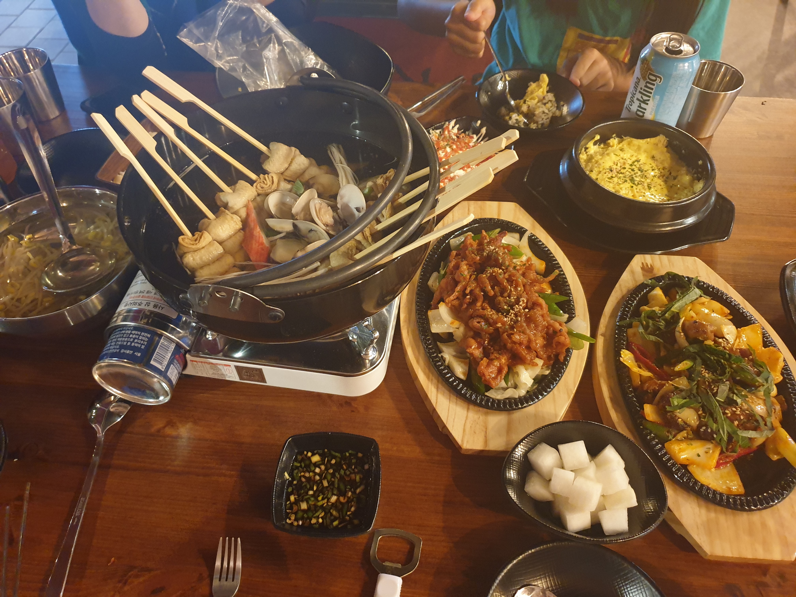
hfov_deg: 67.3
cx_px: 398
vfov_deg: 53.1
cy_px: 298
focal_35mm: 26
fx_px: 598
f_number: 1.5
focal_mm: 4.3
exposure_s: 1/10
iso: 400
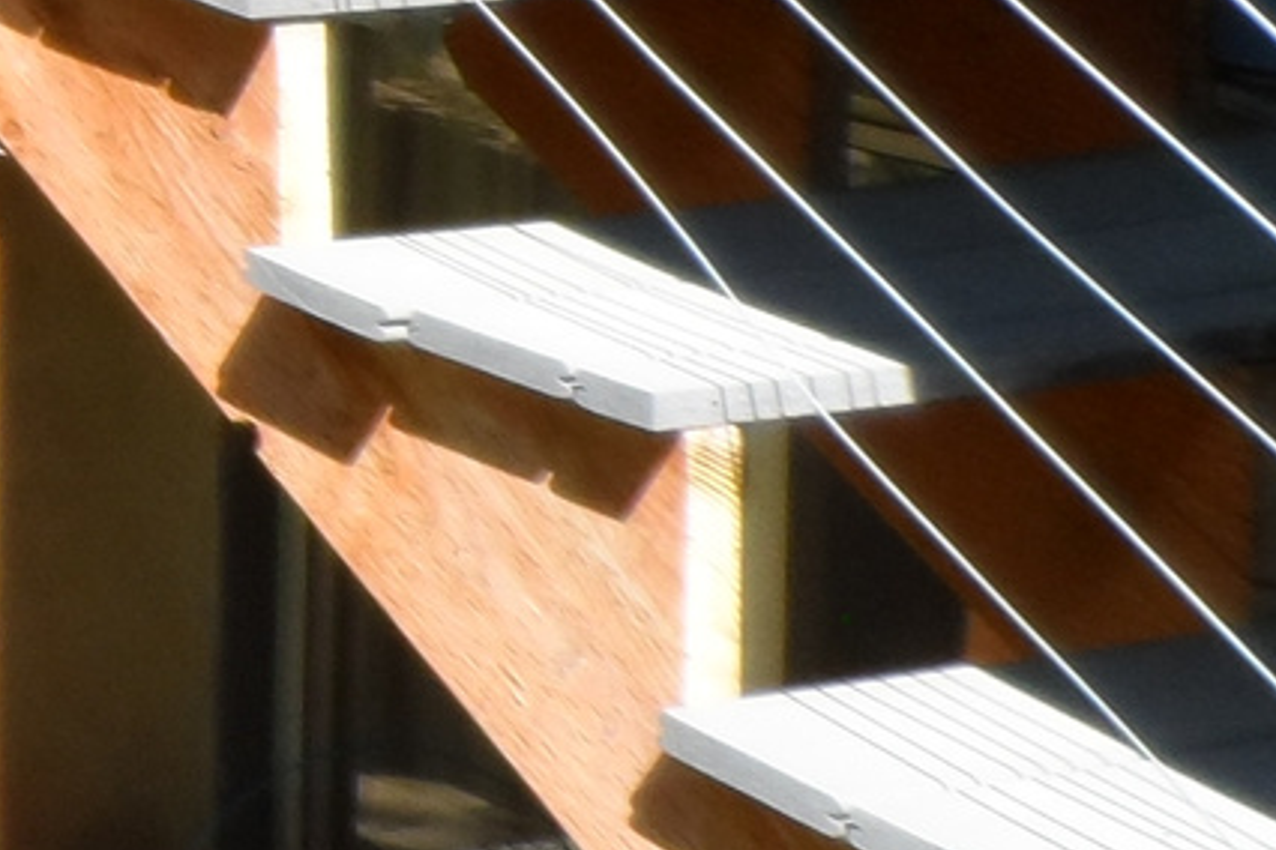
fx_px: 4253
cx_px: -1282
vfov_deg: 10.8
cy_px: -596
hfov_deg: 14.3
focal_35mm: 120
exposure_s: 1/350
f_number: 3.2
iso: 80
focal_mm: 4
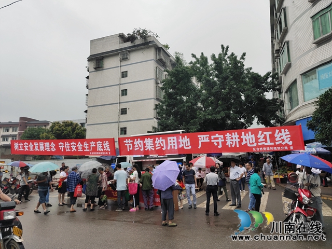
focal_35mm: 23
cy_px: 124
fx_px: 221
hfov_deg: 73.9
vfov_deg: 58.9
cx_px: 166
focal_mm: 4.76
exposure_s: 1/198
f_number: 1.79
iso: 70
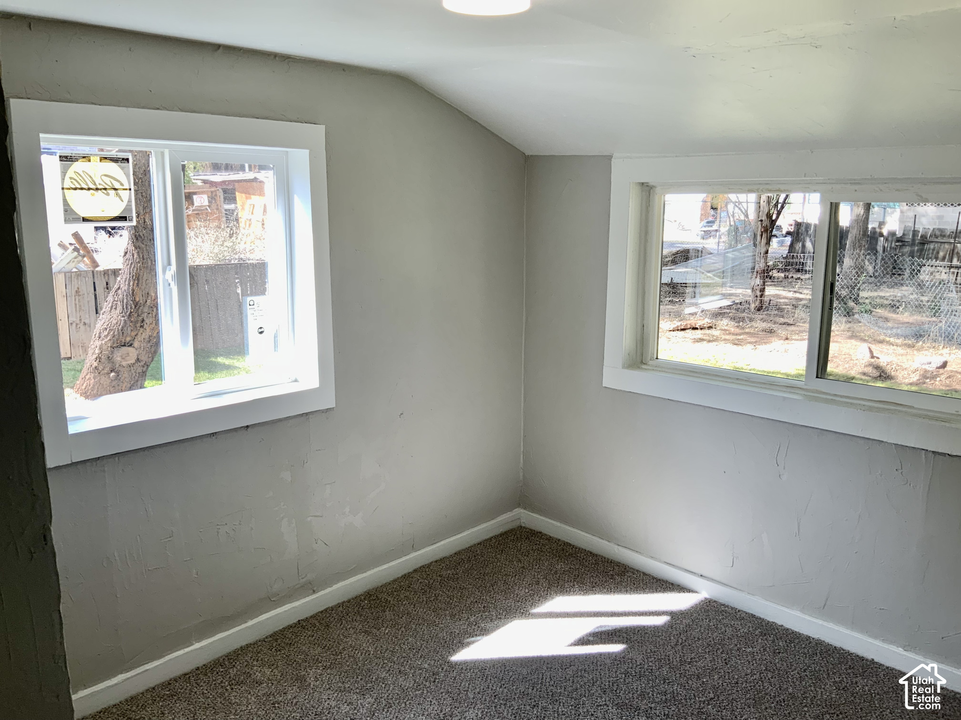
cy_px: 360
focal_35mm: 29
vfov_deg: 48.2
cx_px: 480
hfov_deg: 61.7
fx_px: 805
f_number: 1.8
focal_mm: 3
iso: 16
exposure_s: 1/120
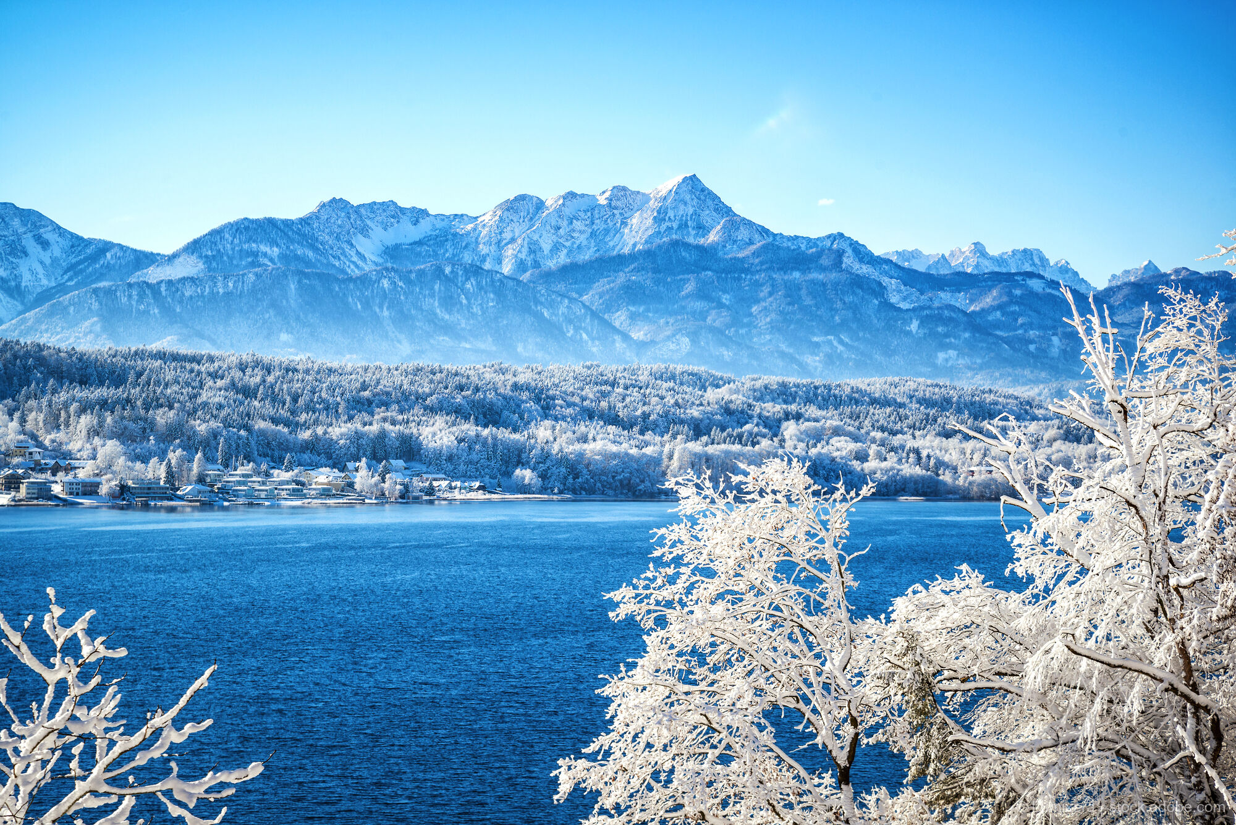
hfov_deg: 23.9
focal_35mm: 85
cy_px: 412
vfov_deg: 16.1
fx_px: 2919
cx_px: 618
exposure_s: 1/500
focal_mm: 85
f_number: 8
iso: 125
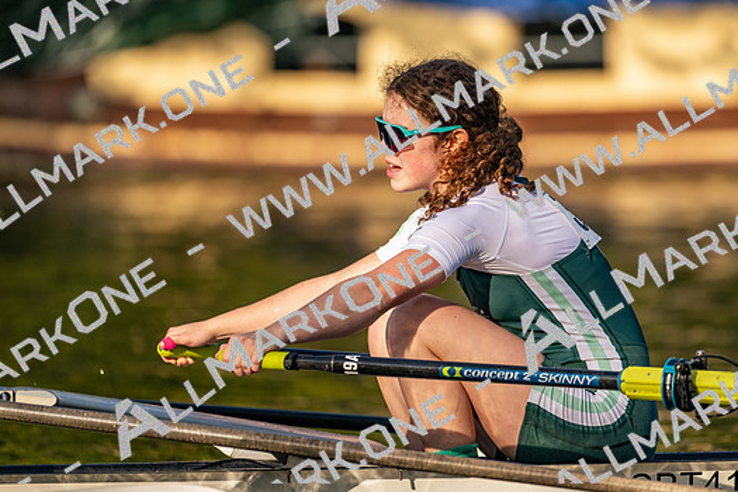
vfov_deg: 3.1
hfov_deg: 4.7
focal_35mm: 442
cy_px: 242
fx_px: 9060
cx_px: 401
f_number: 4.5
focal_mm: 400
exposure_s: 1/2500
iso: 400
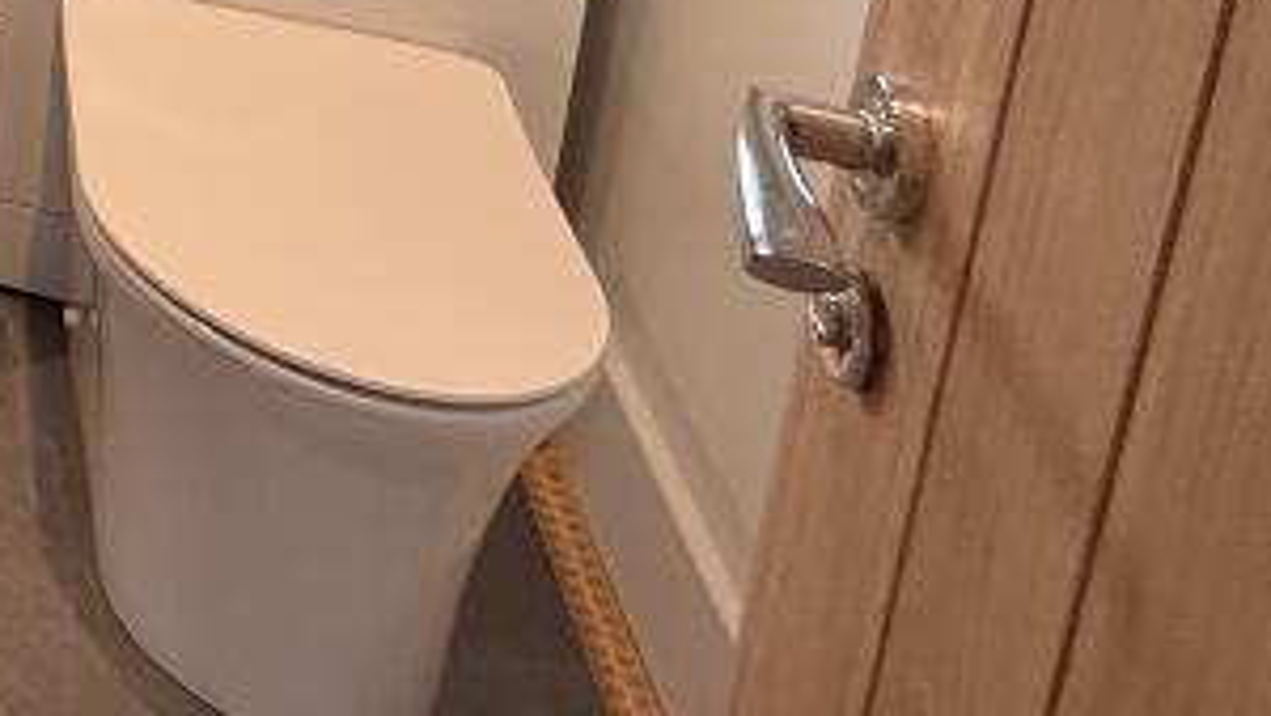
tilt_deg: -11.3
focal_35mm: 52
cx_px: -733
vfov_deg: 17.7
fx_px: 1753
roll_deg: -0.9
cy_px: -640
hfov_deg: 26.1
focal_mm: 2.22
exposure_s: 1/100
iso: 160
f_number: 2.2
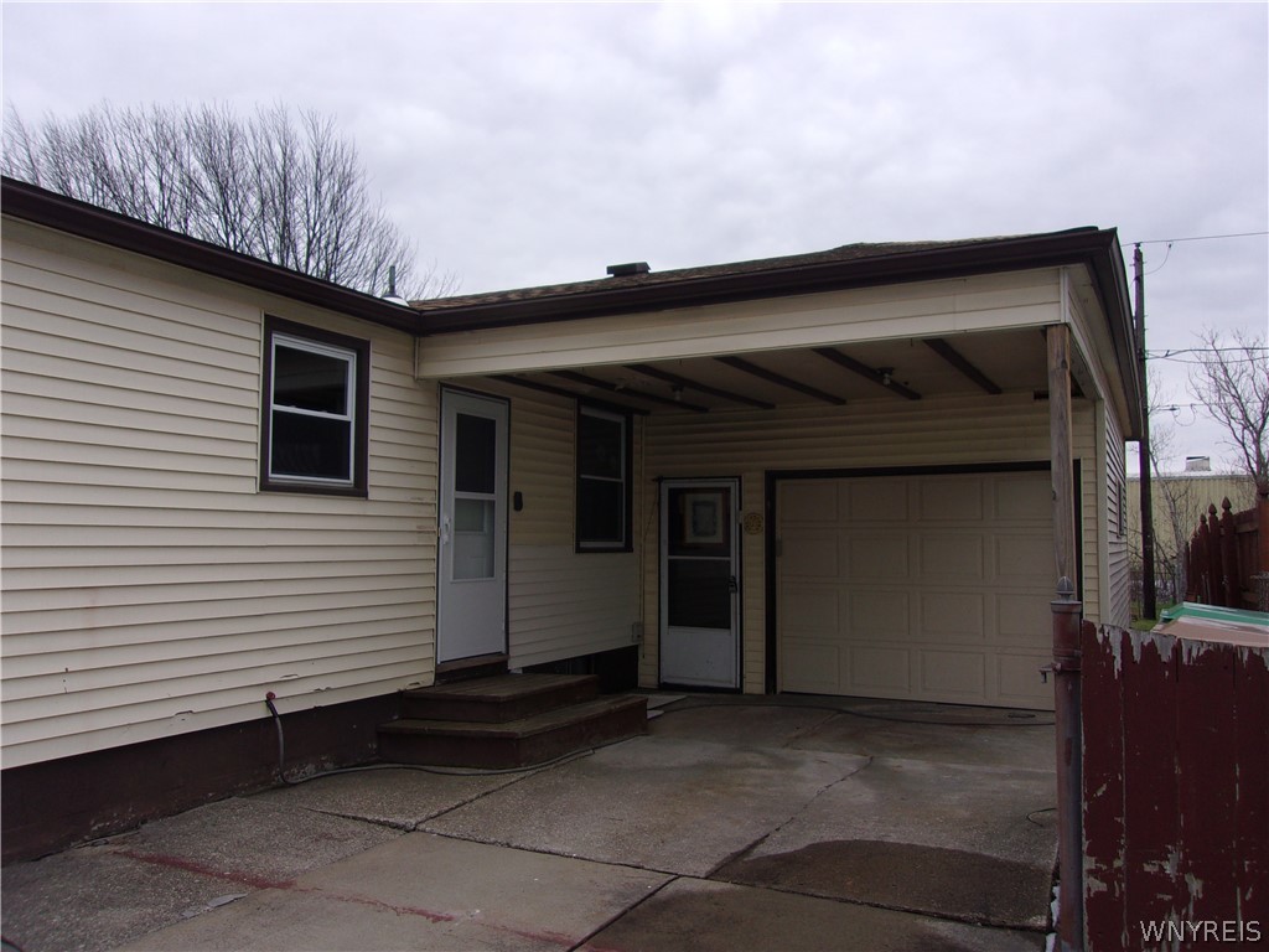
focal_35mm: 27
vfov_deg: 51.4
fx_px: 990
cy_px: 476
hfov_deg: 65.3
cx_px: 634
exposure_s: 1/140
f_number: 3
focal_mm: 4.9
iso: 80
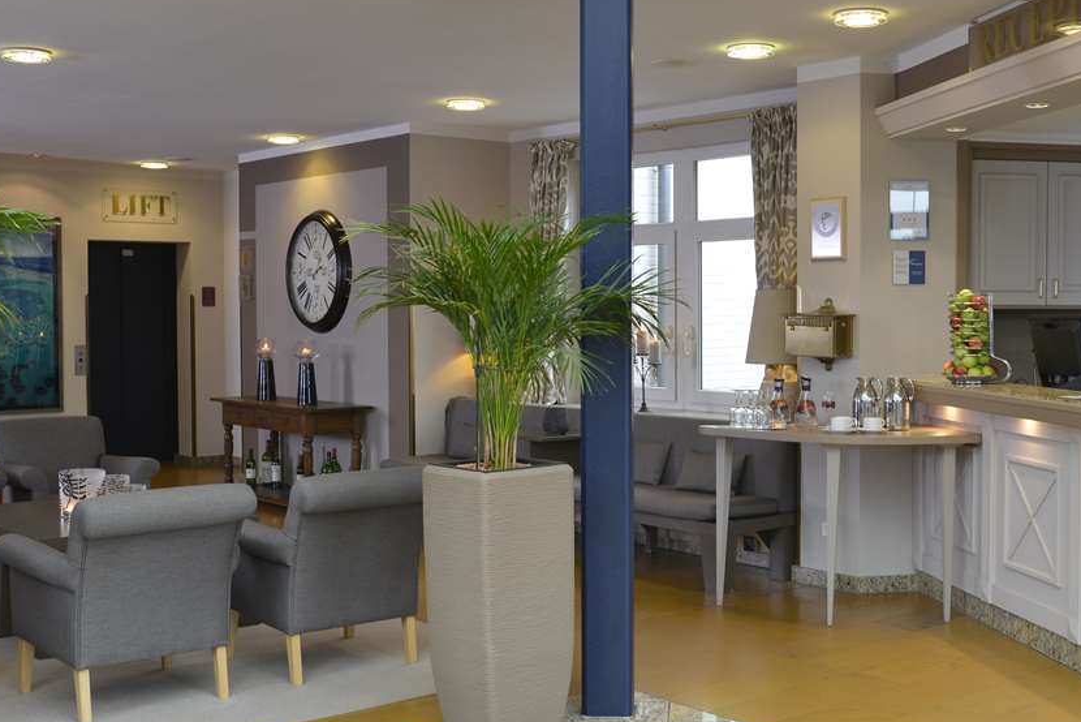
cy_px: 364
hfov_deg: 41.7
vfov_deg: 28.7
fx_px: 1412
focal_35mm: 47
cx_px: 649
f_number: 8
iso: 400
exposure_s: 1/15
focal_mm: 26
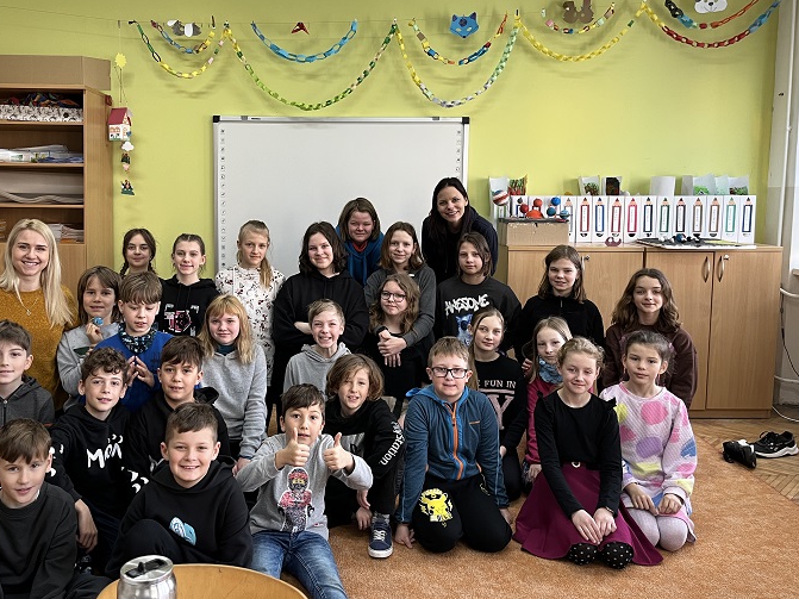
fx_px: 715
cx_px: 327
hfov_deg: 58.0
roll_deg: -0.8
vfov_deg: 45.3
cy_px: 257
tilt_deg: -6.2
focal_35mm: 31
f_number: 1.6
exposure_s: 1/98
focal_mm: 5.1
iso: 125
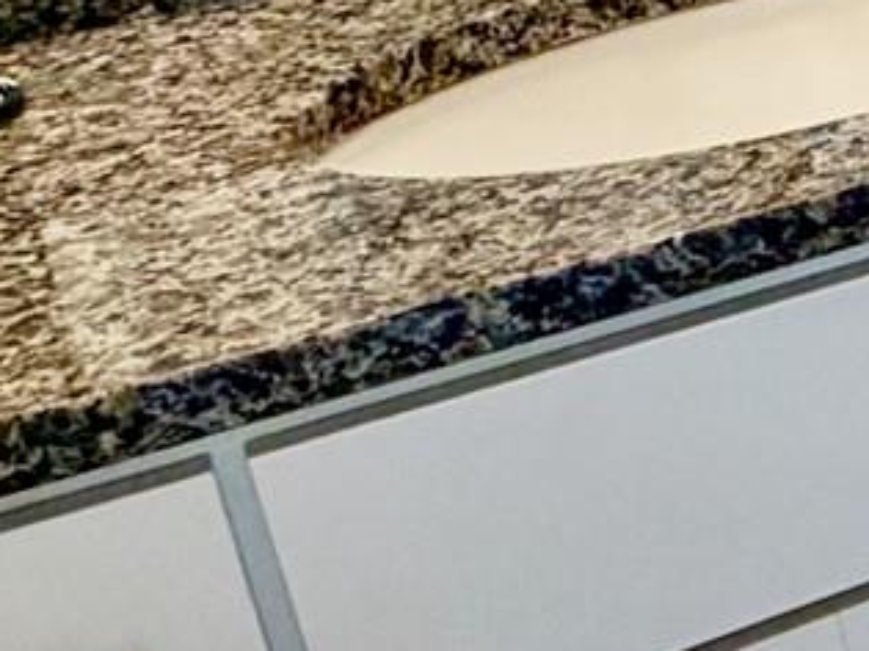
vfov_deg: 15.5
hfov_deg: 14.0
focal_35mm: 91
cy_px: -160
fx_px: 2284
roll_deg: +2.4
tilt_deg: -16.0
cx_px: 2152
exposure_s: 1/60
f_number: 2.2
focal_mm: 2.22
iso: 200
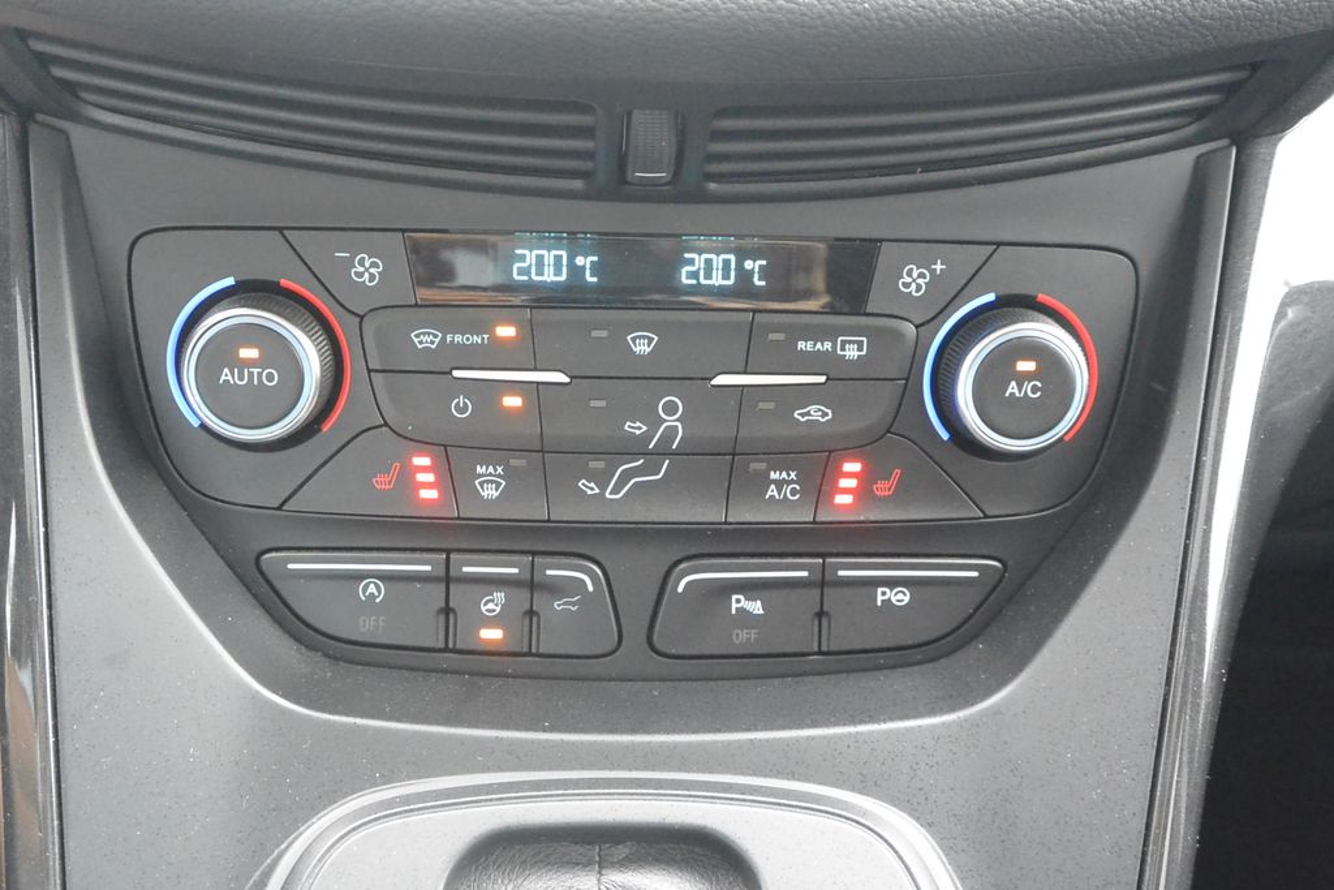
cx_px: 667
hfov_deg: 44.5
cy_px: 445
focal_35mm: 44
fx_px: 1631
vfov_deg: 30.5
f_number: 4.2
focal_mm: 16.3
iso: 3200
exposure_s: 1/60
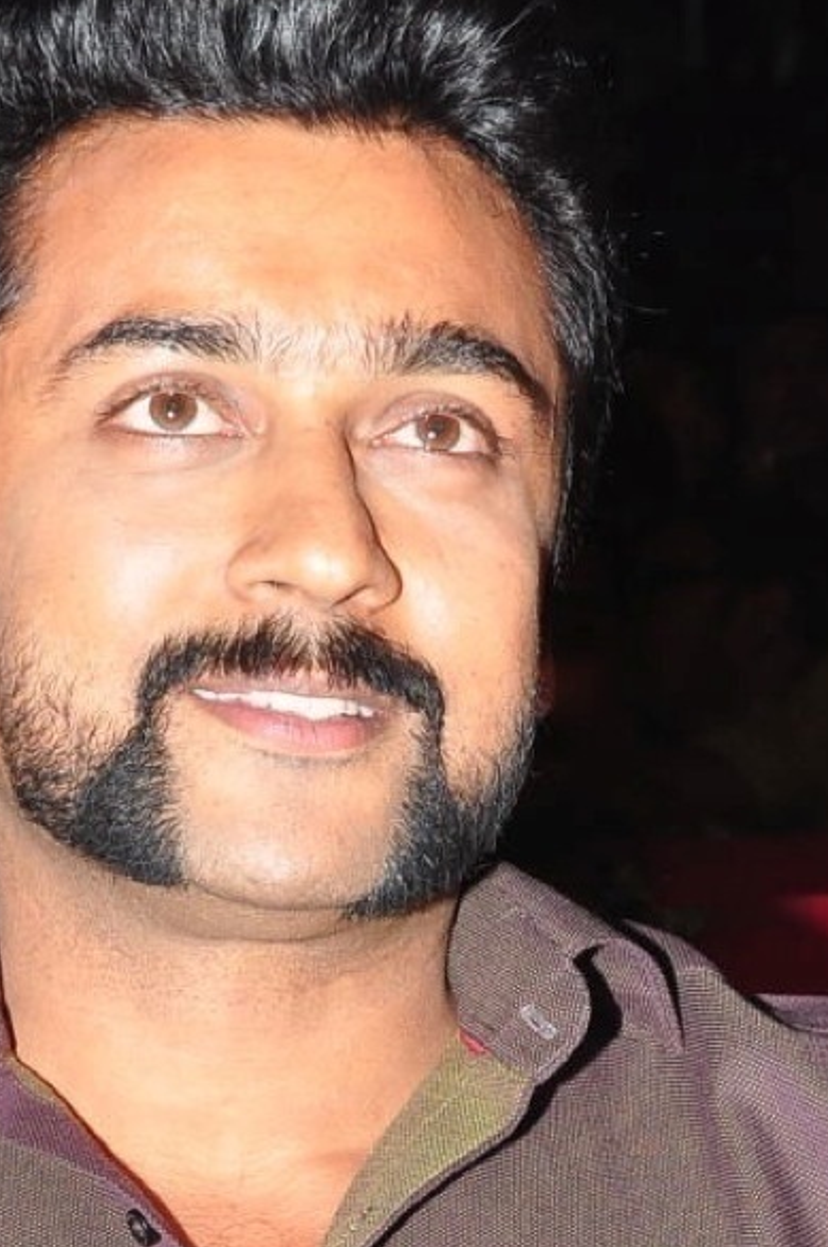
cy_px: 1711
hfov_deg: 7.4
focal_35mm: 185
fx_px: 6401
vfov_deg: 10.8
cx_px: 332
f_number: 9
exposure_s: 1/125
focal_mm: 40
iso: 400
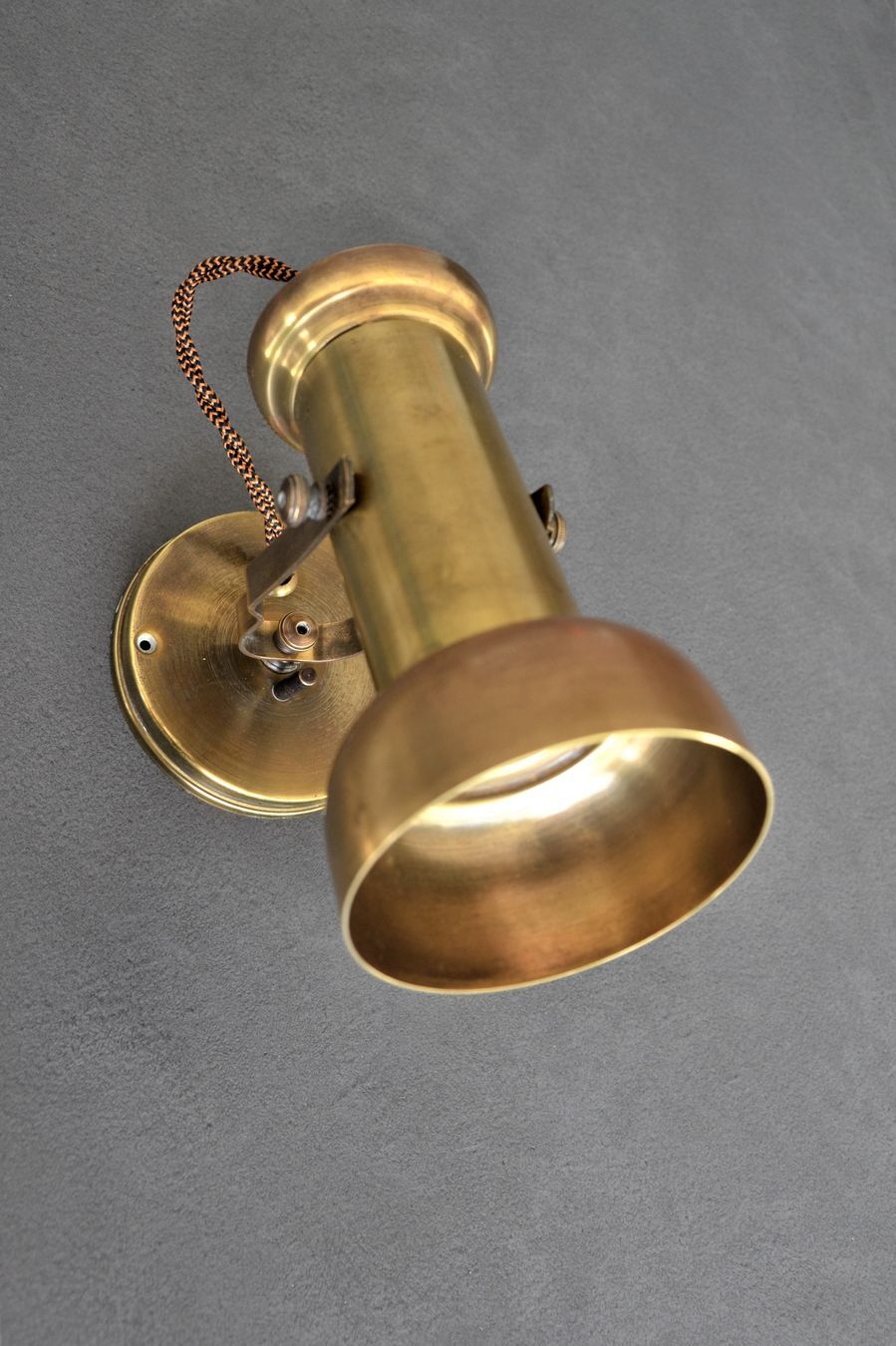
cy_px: 673
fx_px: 1401
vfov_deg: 51.3
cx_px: 448
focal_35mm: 38
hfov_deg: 35.5
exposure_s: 1/100
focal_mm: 25
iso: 400
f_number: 5
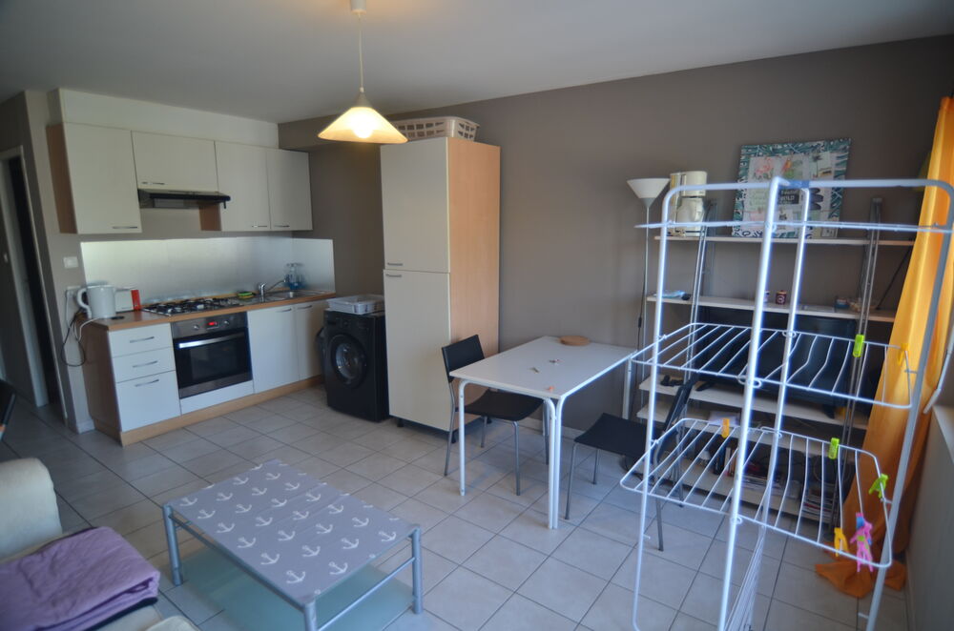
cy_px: 316
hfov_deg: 90.1
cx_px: 477
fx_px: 476
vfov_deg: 67.1
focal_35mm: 18
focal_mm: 12
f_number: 4
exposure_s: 1/60
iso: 250
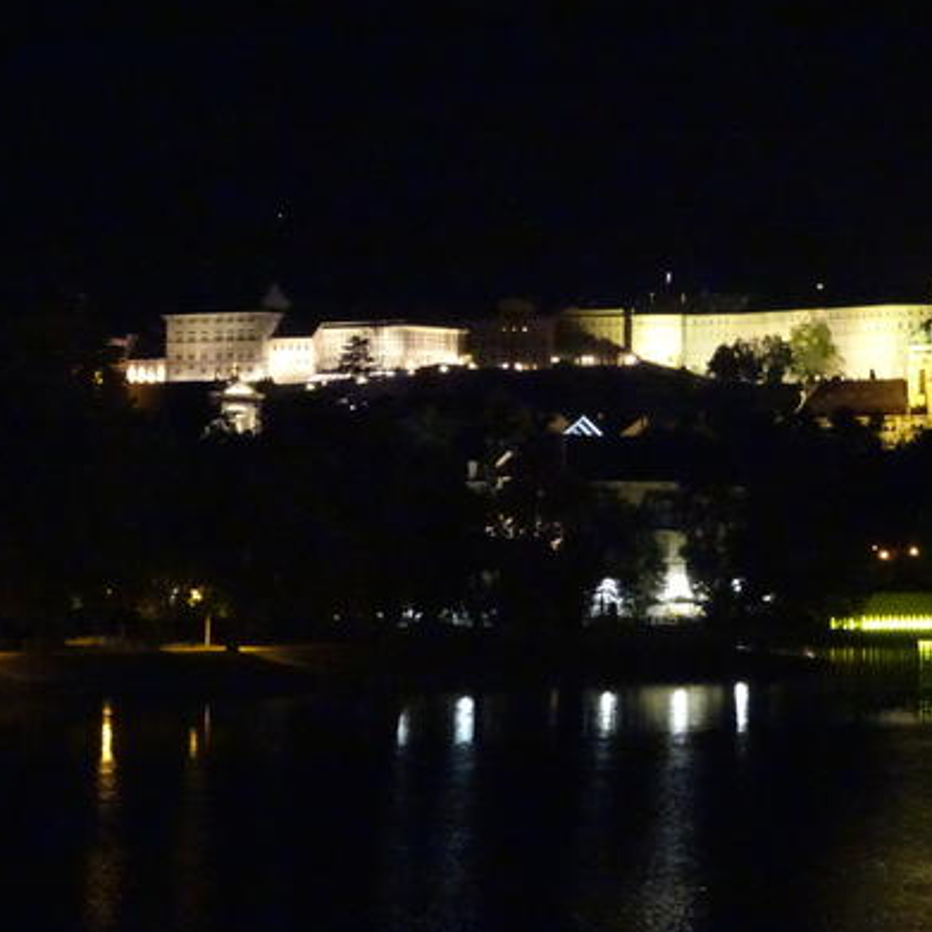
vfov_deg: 14.2
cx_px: 713
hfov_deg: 14.1
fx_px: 3747
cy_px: 389
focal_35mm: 123
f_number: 5
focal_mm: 14.54
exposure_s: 1/8
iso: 3200
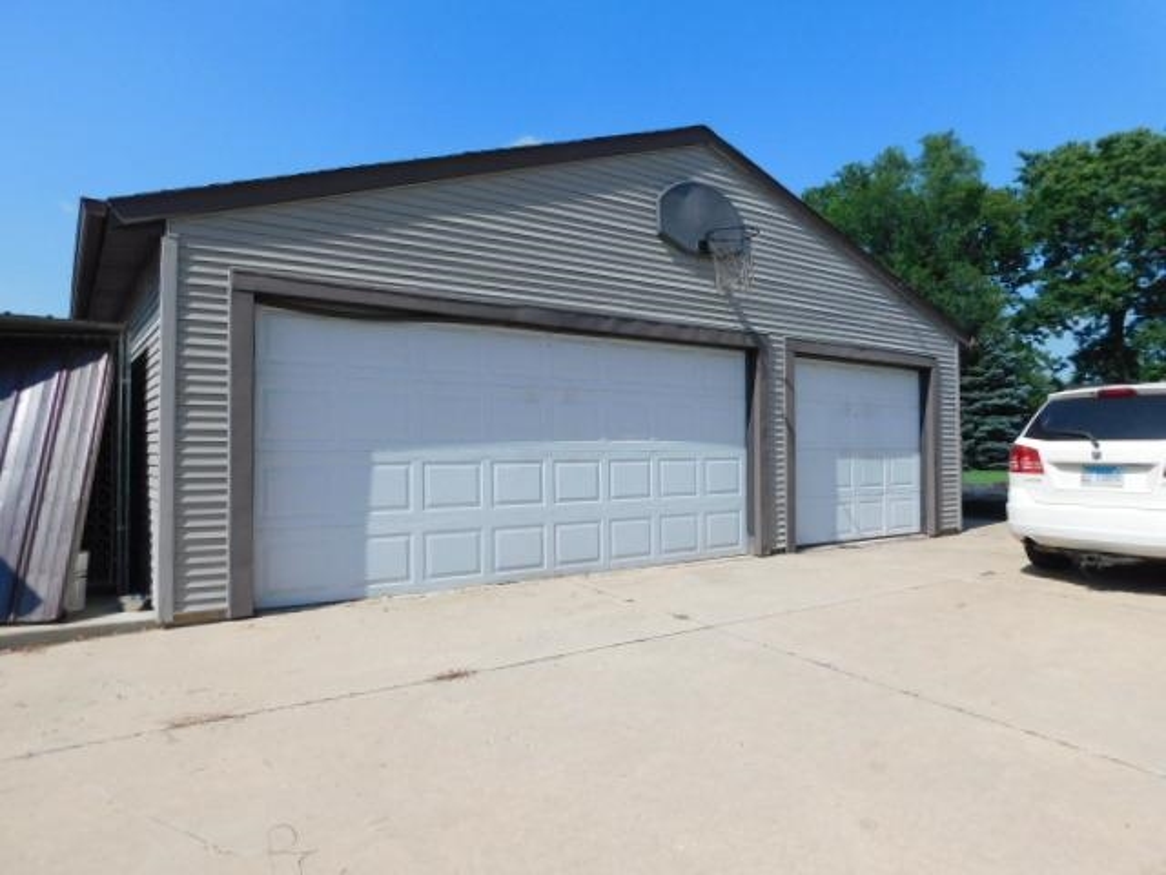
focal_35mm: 23
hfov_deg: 73.9
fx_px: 775
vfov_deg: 58.9
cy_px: 438
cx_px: 583
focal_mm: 4
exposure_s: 1/500
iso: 125
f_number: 6
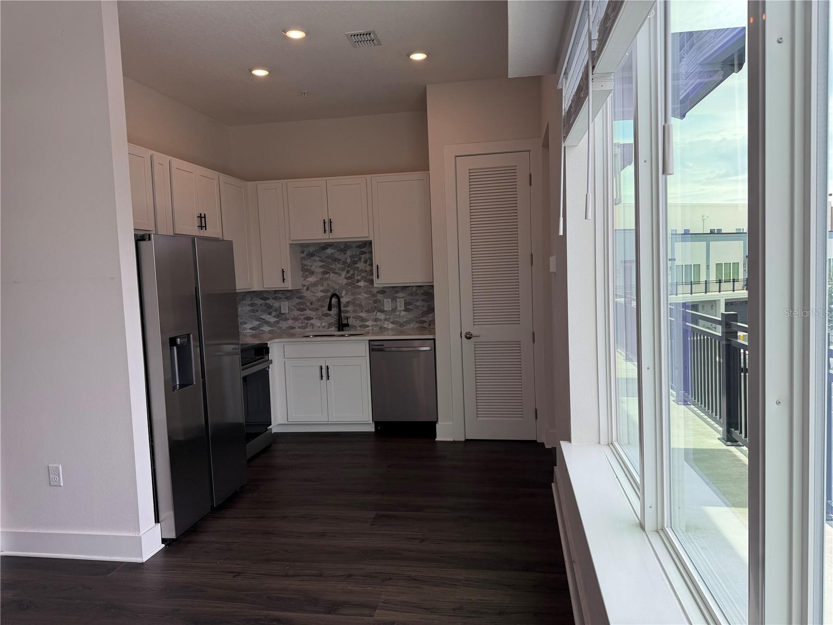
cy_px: 312
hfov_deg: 71.6
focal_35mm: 24
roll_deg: +2.3
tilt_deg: -5.2
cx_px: 416
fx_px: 578
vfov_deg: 56.8
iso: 80
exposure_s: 1/796
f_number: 1.78
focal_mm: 6.76
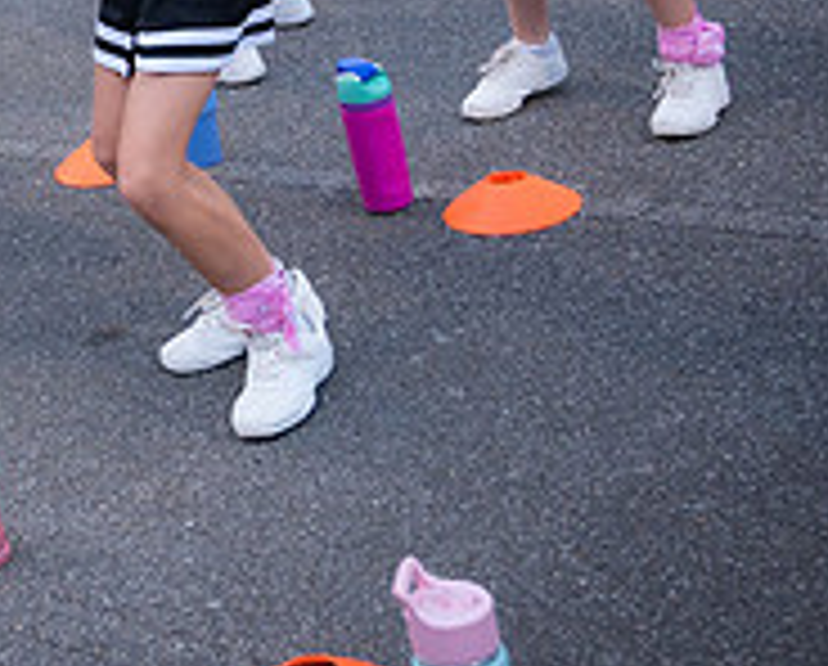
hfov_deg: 20.4
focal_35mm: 87
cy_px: -158
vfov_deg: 16.9
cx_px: -184
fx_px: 2137
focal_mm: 29.5
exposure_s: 1/400
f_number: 4
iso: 1250
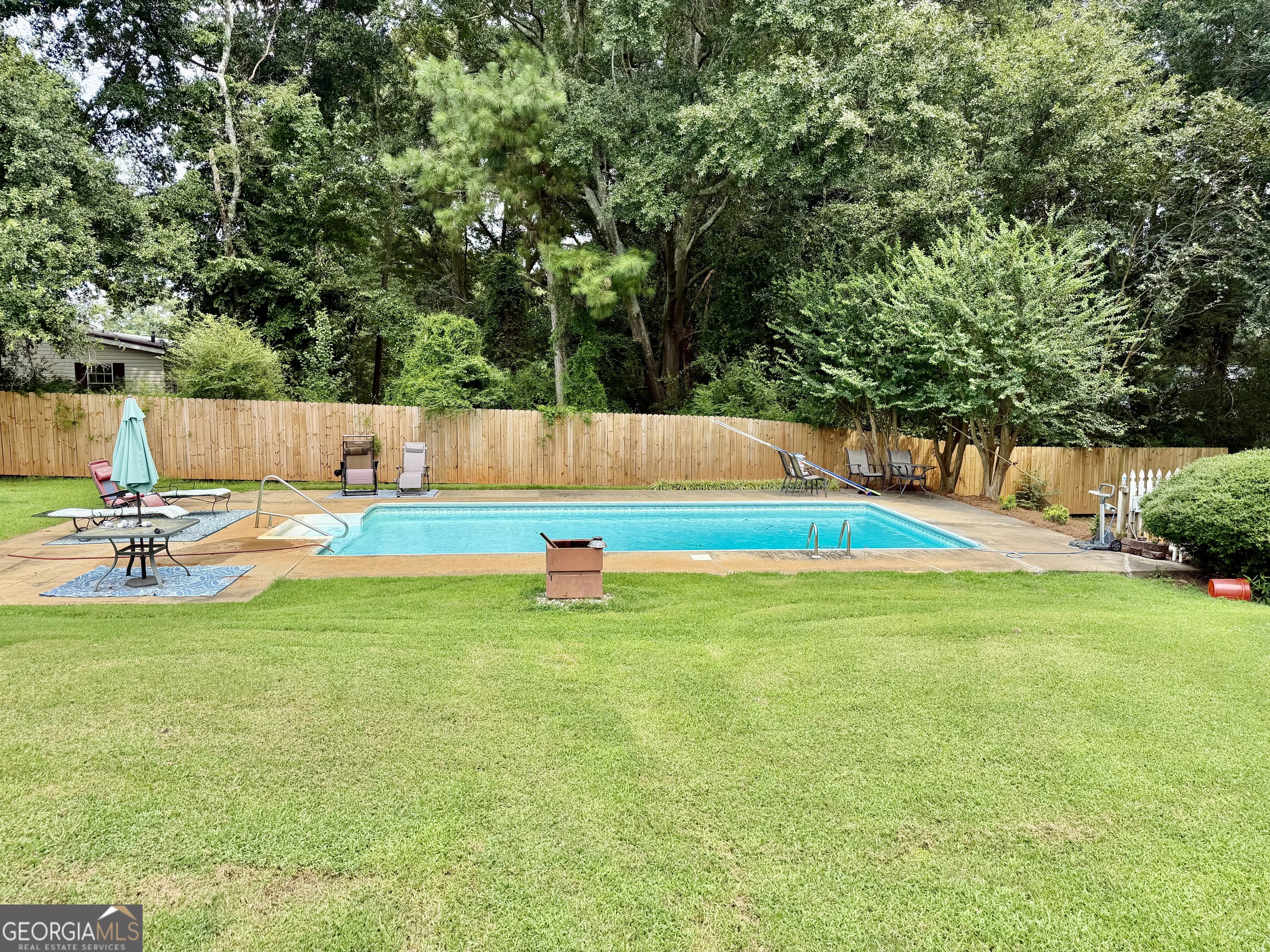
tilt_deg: -7.5
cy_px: 476
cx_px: 635
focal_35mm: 24
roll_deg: -0.1
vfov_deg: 56.8
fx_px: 881
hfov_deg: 71.6
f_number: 1.78
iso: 80
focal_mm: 6.76
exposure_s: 1/1727
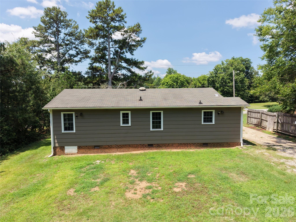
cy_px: 111
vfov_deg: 56.8
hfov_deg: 71.6
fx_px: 205
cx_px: 148
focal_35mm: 24
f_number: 1.8
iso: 290
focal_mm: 8.67
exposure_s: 1/500
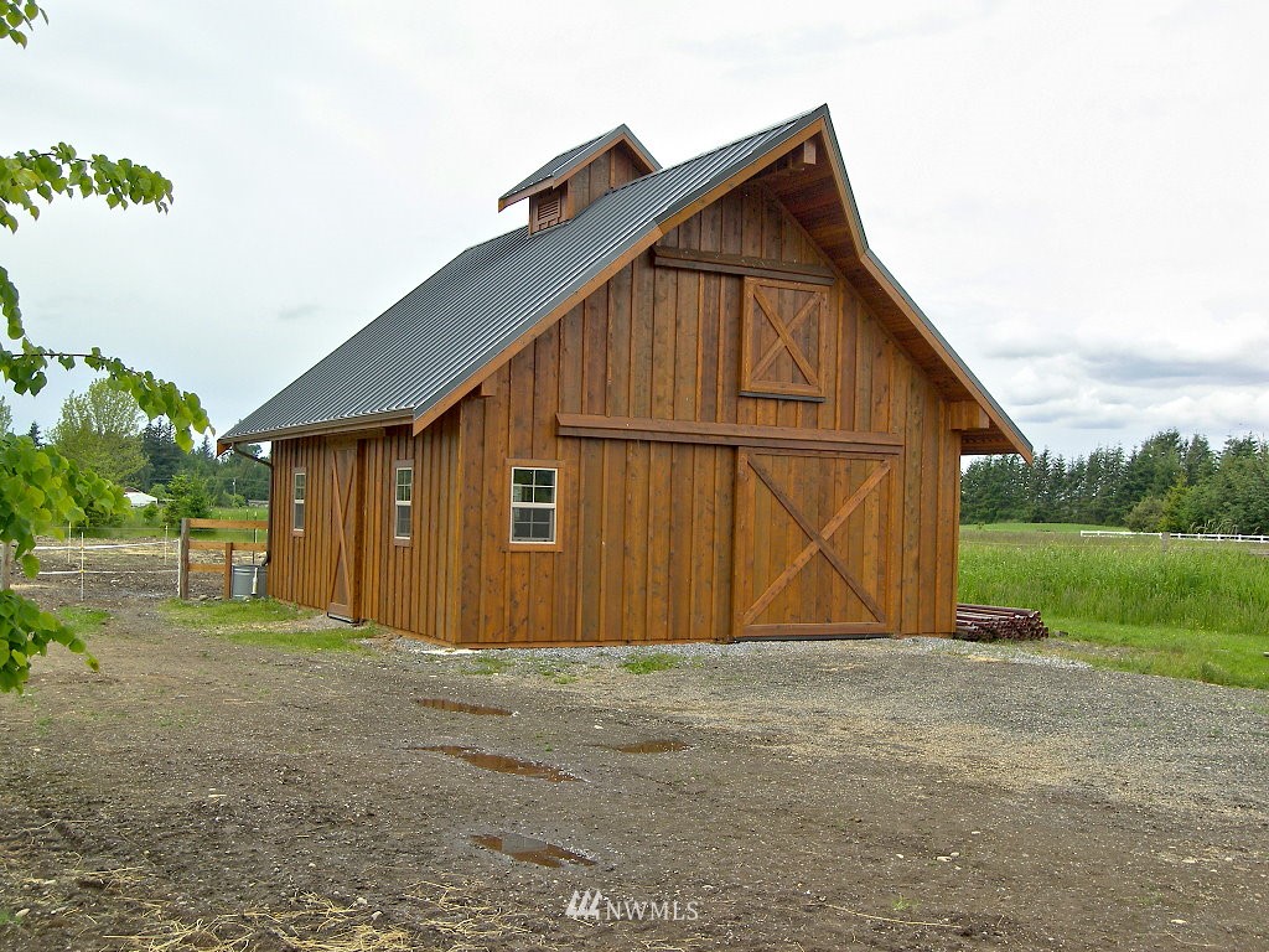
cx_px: 634
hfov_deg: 45.8
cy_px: 476
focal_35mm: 41
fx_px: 1503
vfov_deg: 35.1
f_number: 3.2
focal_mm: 8.5
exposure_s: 1/640
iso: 50
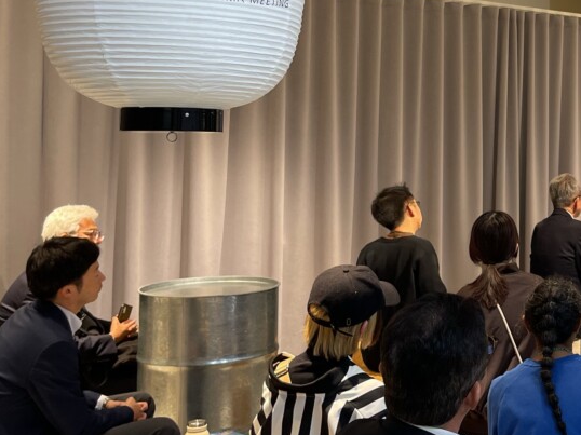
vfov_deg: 25.0
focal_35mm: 58
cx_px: 611
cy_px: 114
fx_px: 973
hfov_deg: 30.4
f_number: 1.6
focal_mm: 5.1
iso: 100
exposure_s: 1/60
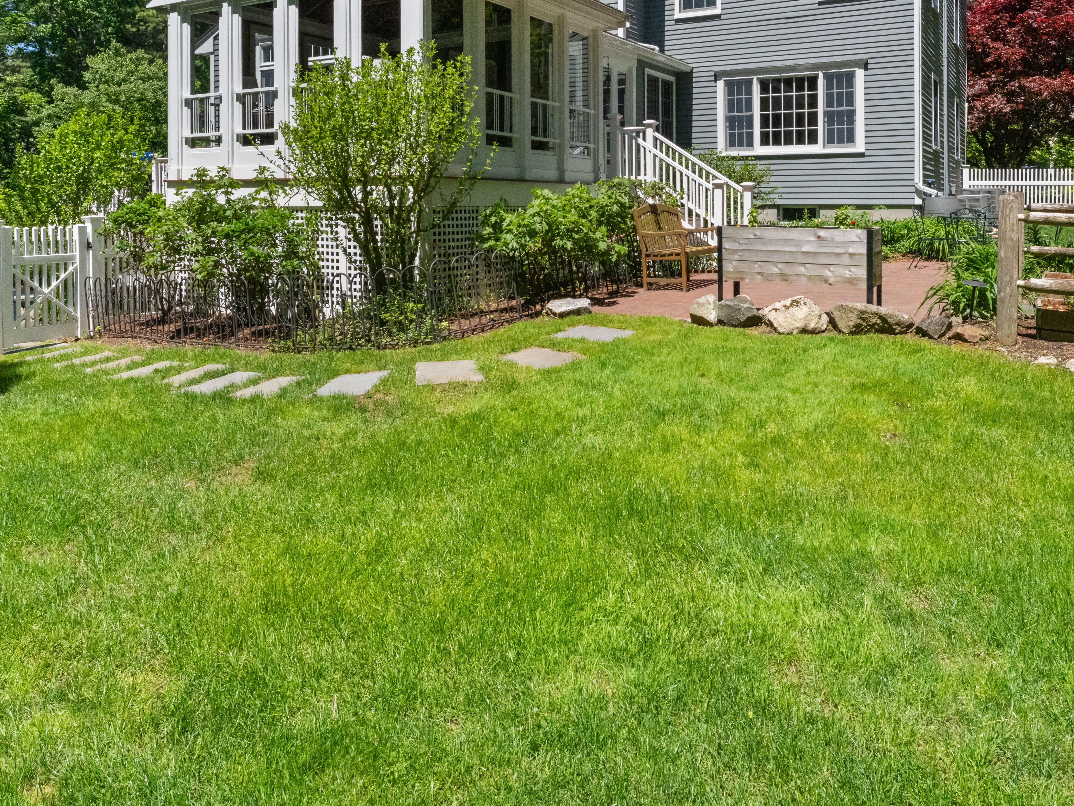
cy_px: 175
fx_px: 828
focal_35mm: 27
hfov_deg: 65.9
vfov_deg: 49.2
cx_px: 560
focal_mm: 15.4
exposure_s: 1/3200
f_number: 11
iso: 3200
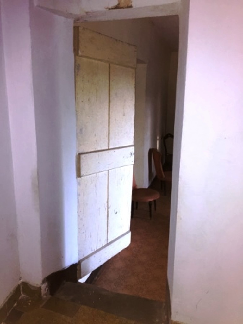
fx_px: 271
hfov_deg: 48.2
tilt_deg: -12.2
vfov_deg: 61.7
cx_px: 122
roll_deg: -0.6
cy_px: 162
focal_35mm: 29
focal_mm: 4.15
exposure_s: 1/33
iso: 125
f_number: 2.2
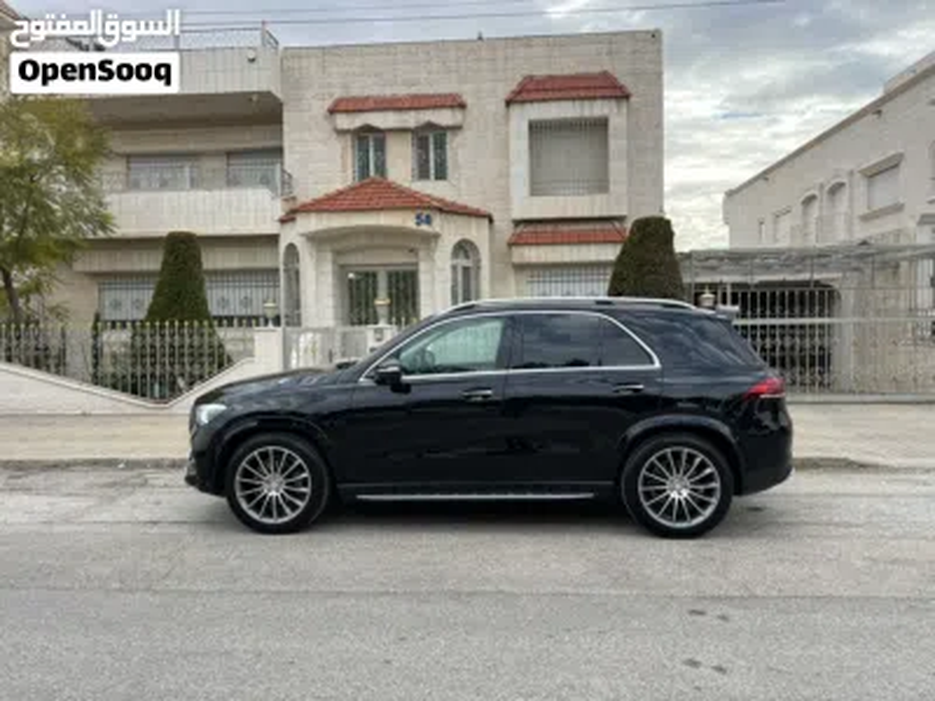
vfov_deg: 53.1
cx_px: 468
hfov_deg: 67.3
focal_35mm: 26
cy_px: 350
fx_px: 702
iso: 50
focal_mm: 5.7
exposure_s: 1/497
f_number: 1.5
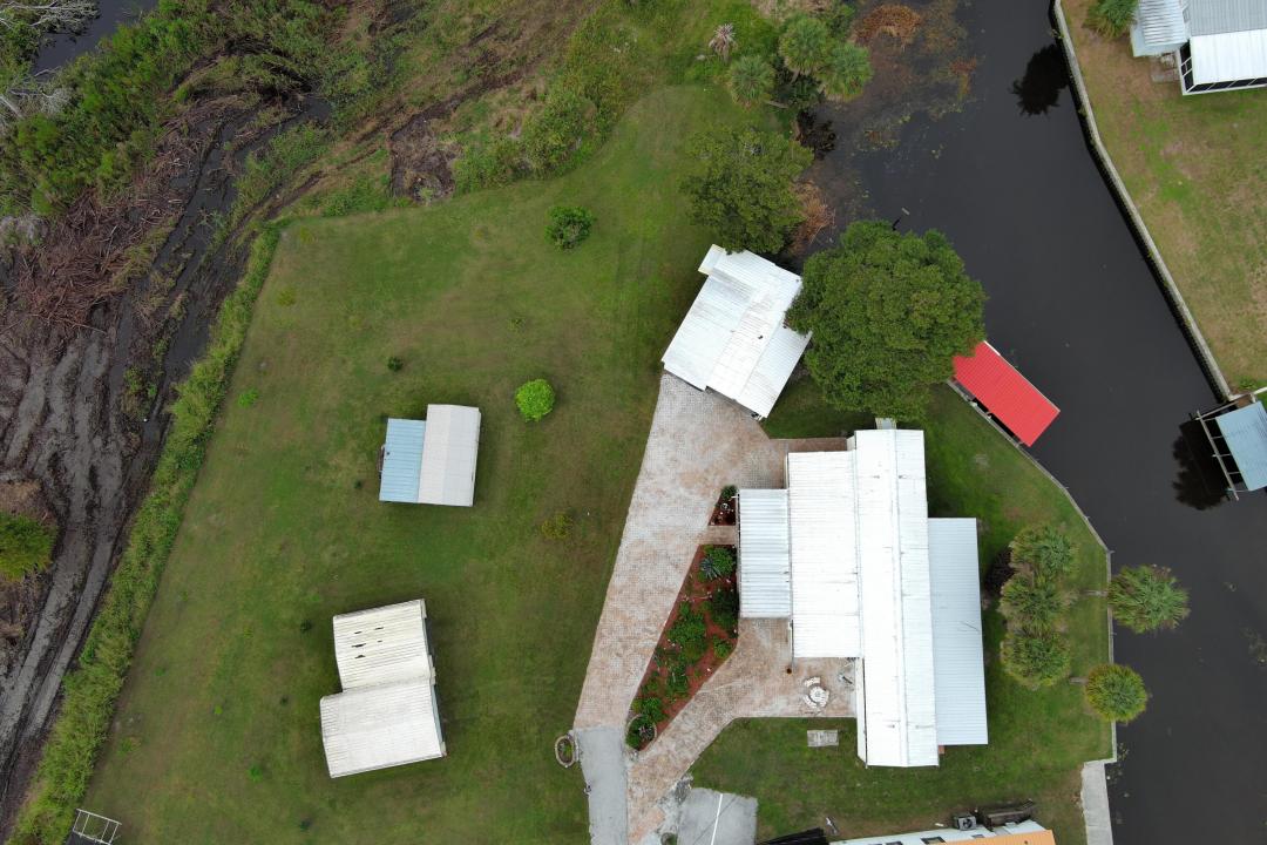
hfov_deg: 63.7
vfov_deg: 45.0
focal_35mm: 29
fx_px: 1021
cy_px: 422
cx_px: 634
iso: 100
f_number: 2.8
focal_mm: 10.57
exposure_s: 1/891
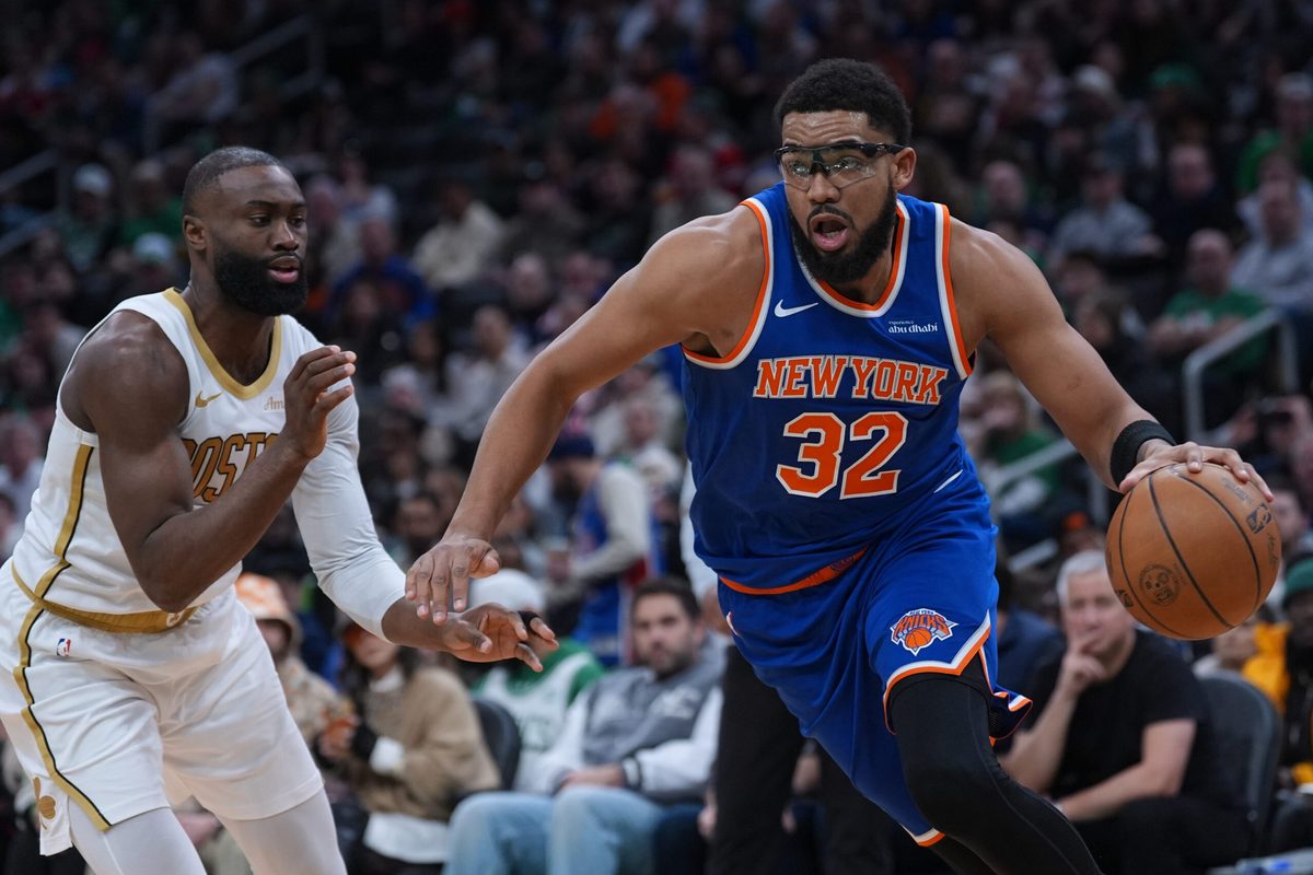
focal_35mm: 111
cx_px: 656
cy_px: 438
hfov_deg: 18.4
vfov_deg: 12.3
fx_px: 4048
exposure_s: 1/2000
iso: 2500
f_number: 2.8
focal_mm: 111
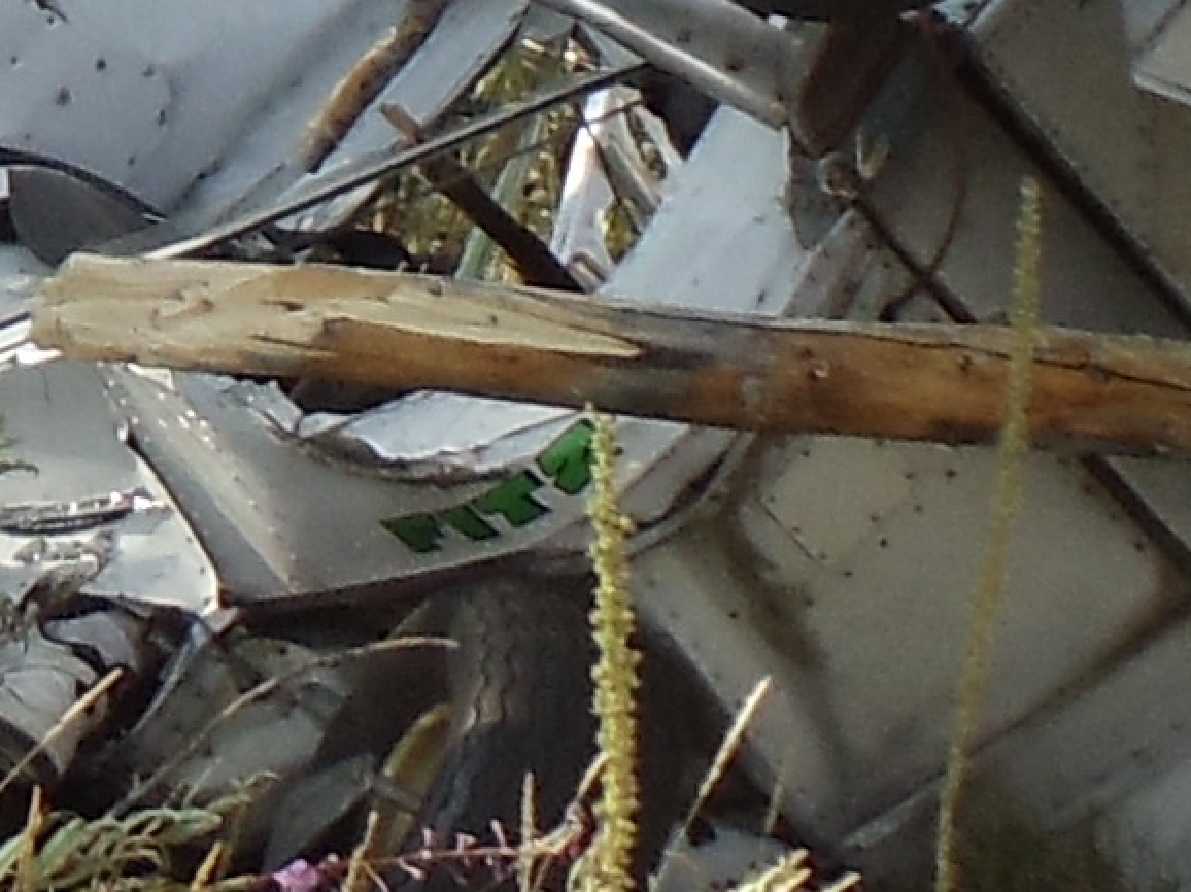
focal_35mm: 329
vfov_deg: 4.4
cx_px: -1127
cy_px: -1230
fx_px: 11315
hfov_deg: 5.9
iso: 100
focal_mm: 6
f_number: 3.5
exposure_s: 1/400
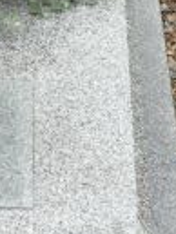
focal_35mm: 130
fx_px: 880
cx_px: -67
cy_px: -67
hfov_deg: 11.1
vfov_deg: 14.5
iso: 100
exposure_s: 1/125
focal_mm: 7.4
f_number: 3.6
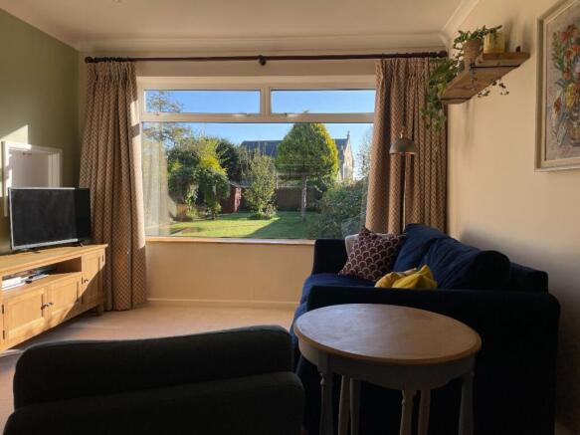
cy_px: 218
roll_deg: -0.9
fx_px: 436
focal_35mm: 26
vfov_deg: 53.0
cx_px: 290
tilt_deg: -3.6
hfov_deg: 67.3
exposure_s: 1/955
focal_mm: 4.2
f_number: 1.6
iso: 32
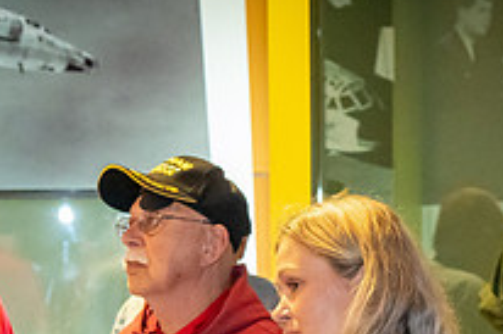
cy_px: 456
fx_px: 1731
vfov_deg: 10.7
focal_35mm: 124
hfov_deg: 16.5
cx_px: 212
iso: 12800
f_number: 5.6
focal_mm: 44
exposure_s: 1/50
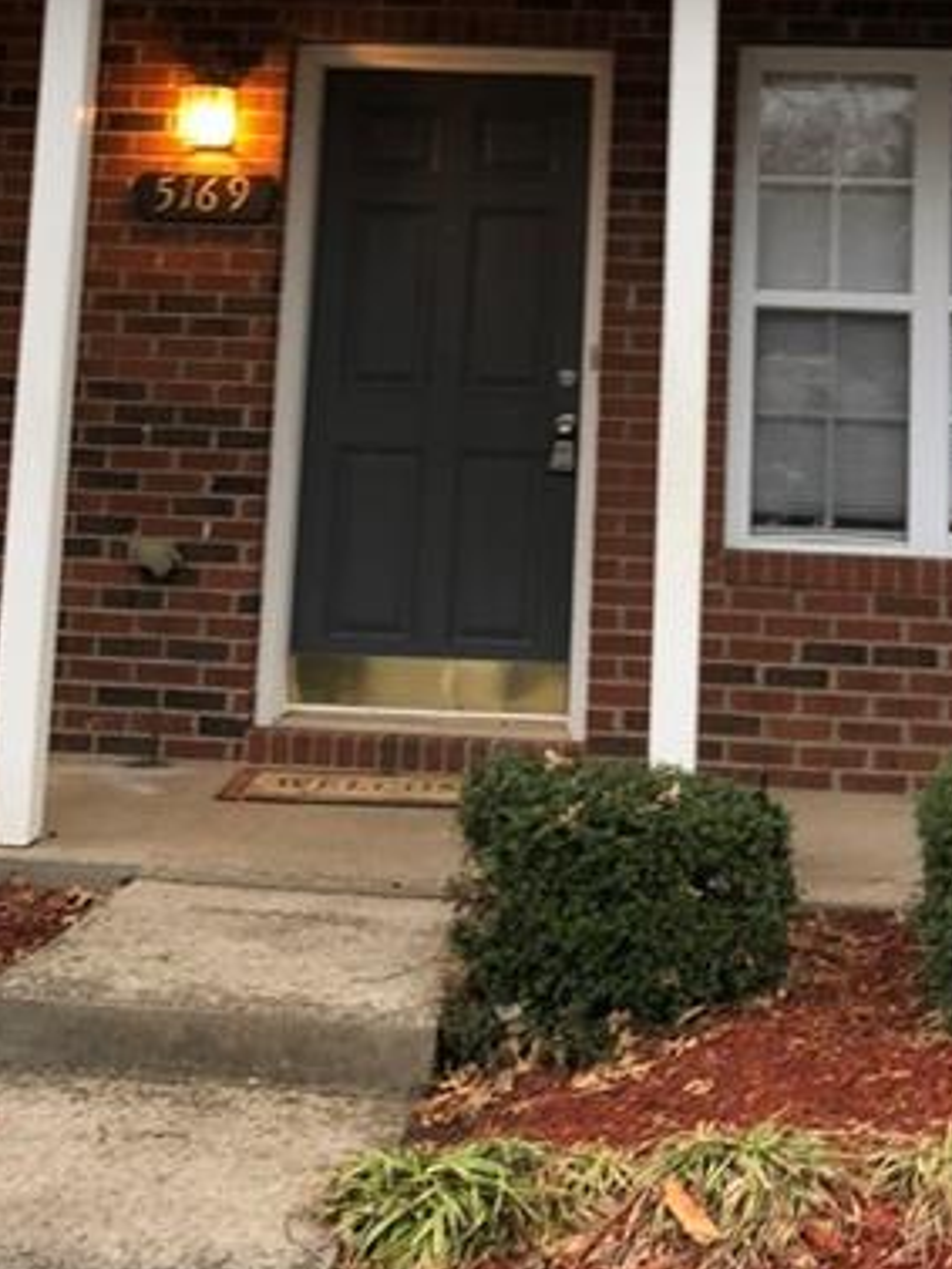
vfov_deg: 32.2
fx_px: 2089
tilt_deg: +6.0
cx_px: 680
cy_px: 145
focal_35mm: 57
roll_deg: -3.7
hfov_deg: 25.5
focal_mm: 4
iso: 40
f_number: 1.8
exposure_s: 1/24
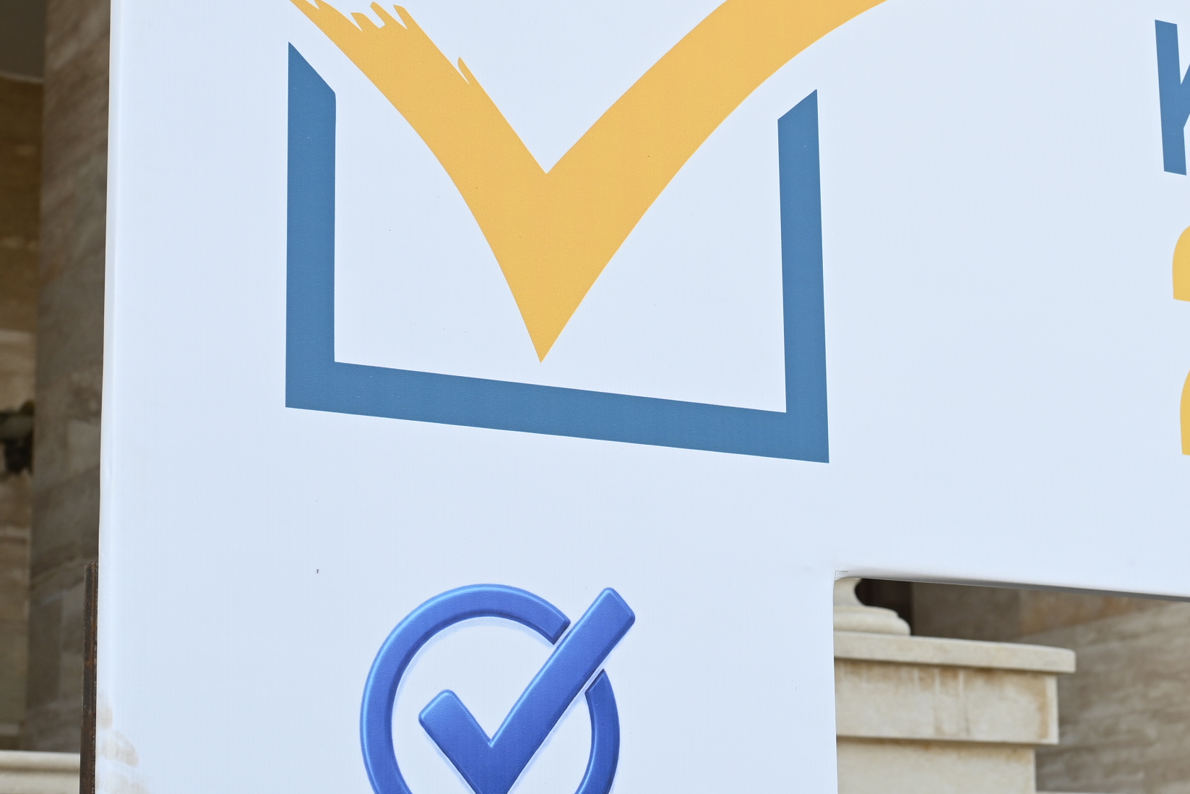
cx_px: 897
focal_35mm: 93
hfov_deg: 21.7
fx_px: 3074
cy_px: 427
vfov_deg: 14.7
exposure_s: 1/250
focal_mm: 38
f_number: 5.6
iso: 200
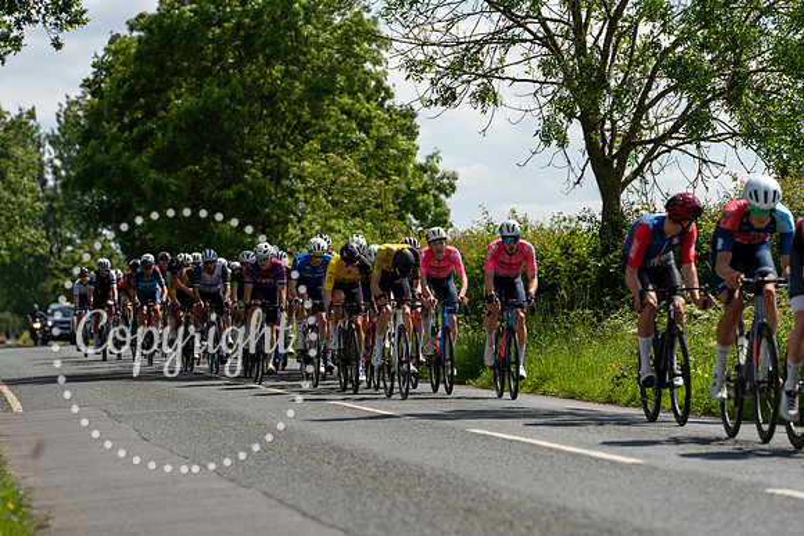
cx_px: 402
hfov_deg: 13.2
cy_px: 268
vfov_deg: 8.8
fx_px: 3485
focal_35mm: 156
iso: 100
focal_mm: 156
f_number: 5
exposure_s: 1/1000
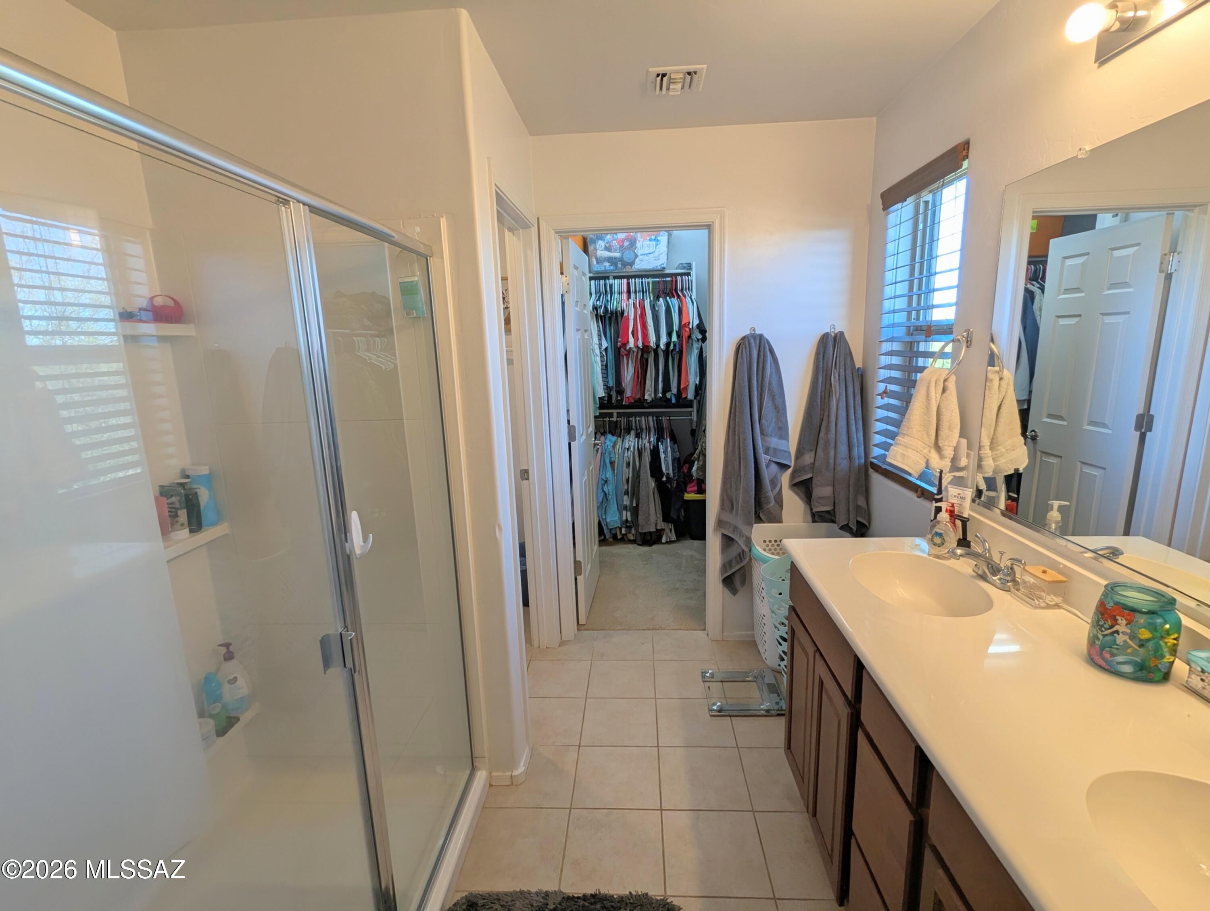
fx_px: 560
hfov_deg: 94.4
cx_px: 605
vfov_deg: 78.2
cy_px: 456
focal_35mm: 16
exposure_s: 1/60
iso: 54
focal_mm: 2.35
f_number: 2.2
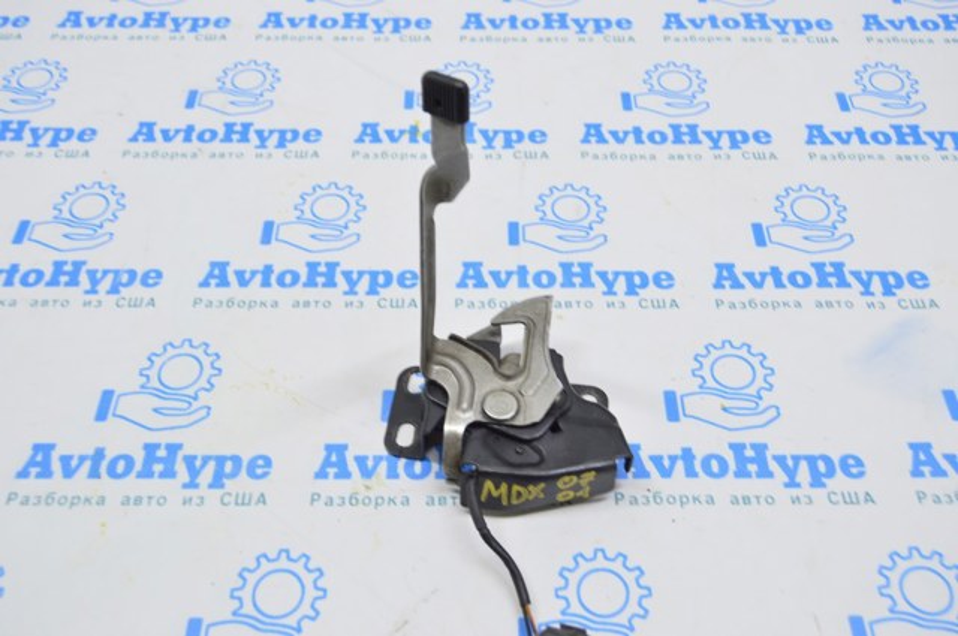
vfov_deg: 38.3
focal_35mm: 34
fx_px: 917
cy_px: 318
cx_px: 479
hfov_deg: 55.2
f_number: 5.6
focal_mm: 23
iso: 400
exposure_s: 1/20
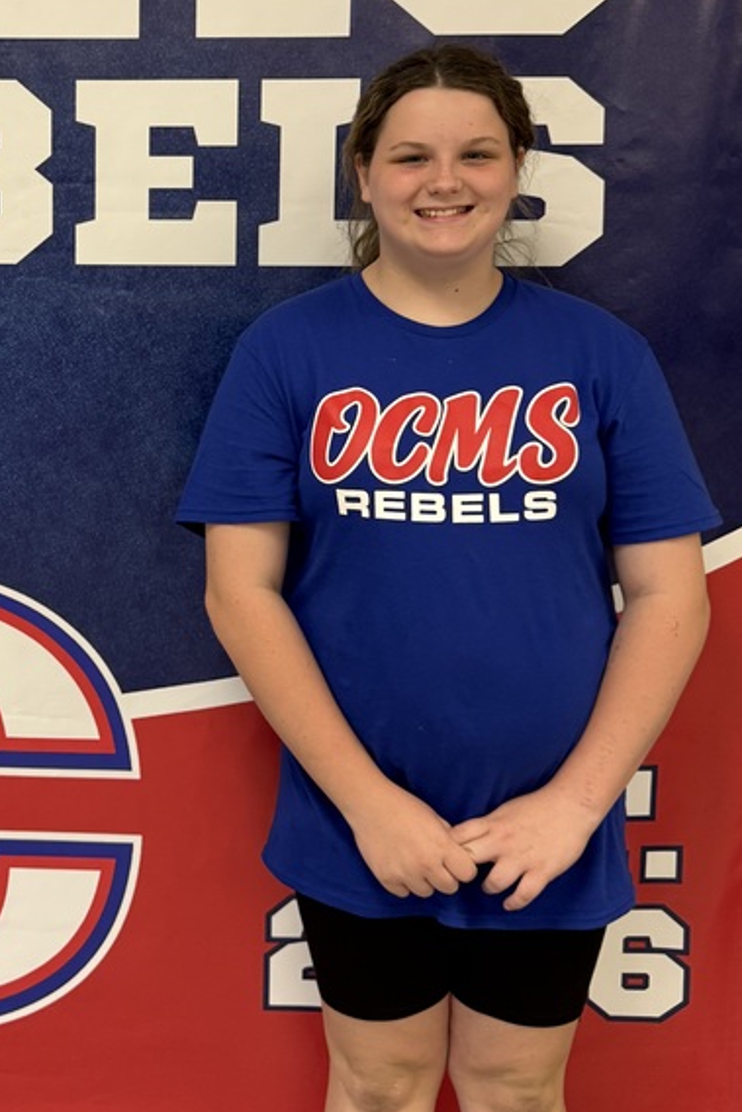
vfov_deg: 42.9
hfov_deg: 29.0
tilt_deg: -6.0
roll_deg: +0.2
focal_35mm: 45
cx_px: 116
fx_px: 1390
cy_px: 358
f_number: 1.78
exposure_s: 1/78
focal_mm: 6.76
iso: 200
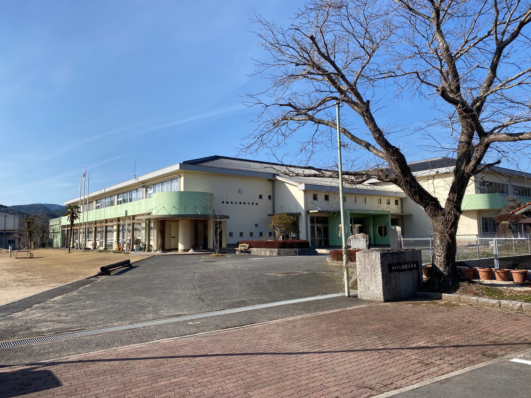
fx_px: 399
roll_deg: +0.2
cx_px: 266
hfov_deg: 67.3
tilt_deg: +5.7
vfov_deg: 53.1
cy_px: 199
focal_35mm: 26
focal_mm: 4.25
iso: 32
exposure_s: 1/2688
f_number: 1.8
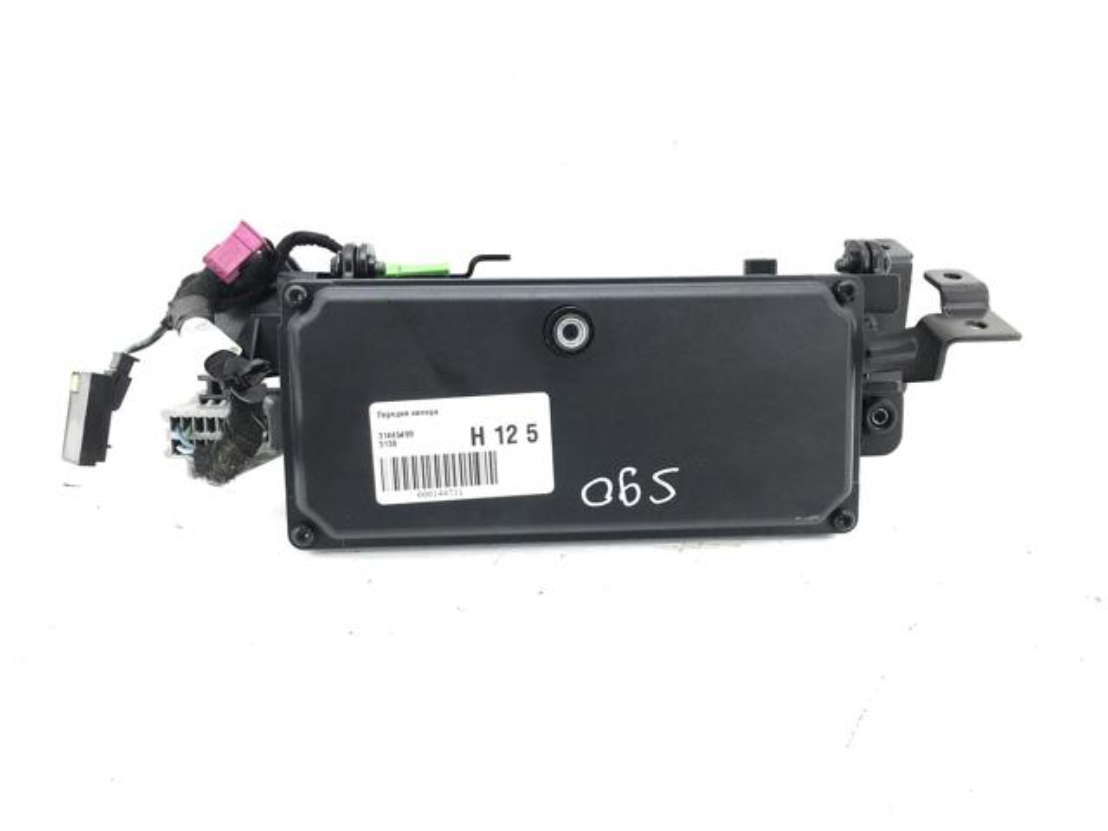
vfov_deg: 48.2
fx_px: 928
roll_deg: -0.9
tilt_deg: -22.8
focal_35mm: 29
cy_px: 416
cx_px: 554
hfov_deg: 61.7
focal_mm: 4.15
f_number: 2.2
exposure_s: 1/122
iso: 25
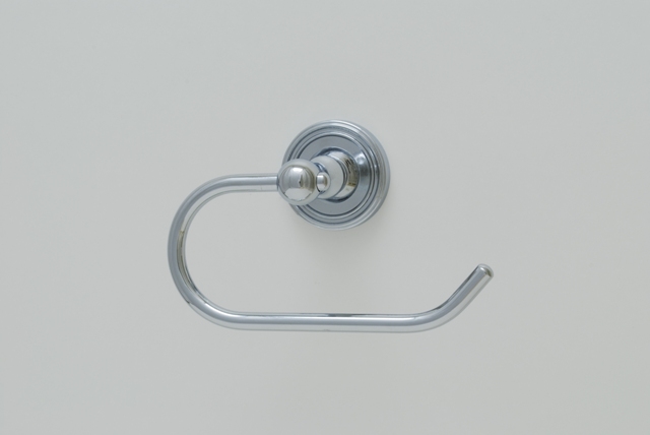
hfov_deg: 24.6
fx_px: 1491
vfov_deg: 16.6
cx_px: 325
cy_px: 218
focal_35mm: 82
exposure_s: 1/2.5
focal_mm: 55
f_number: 18
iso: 100
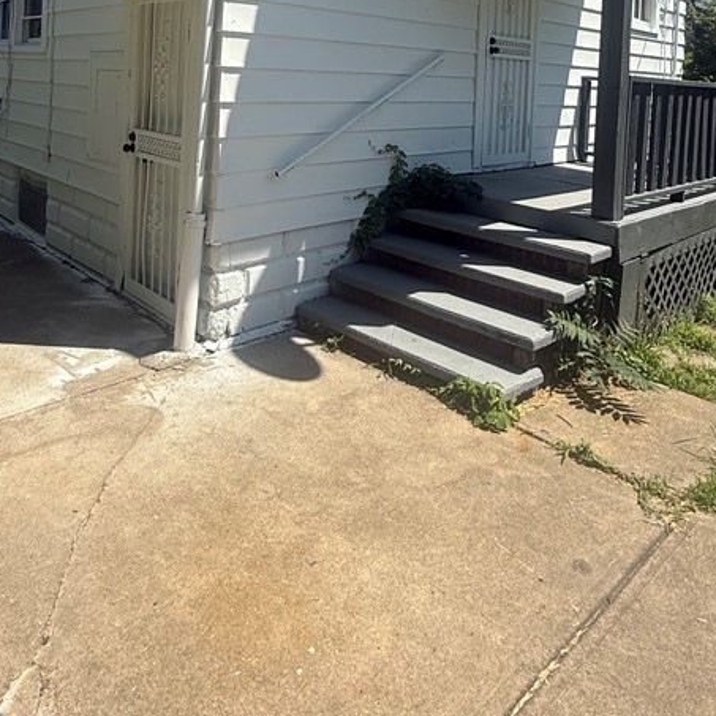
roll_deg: -1.5
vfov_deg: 51.6
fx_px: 655
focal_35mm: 28
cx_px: 343
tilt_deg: -1.0
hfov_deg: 57.3
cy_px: 93
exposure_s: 1/1901
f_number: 2.2
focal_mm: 2.22
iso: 50
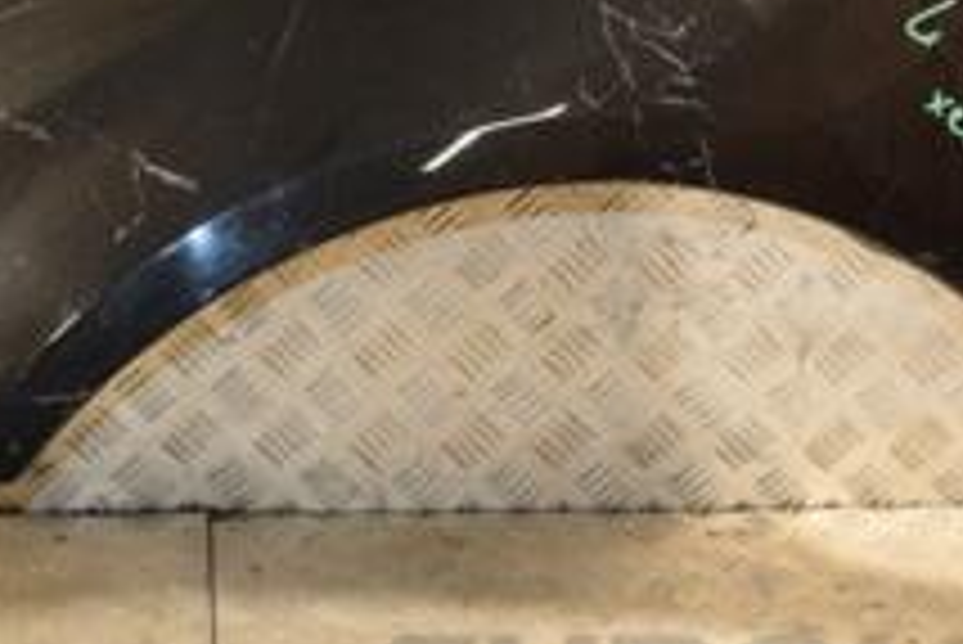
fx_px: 2366
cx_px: 302
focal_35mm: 88
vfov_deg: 15.4
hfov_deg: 22.9
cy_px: 104
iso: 800
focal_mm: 21
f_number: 5
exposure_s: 1/125
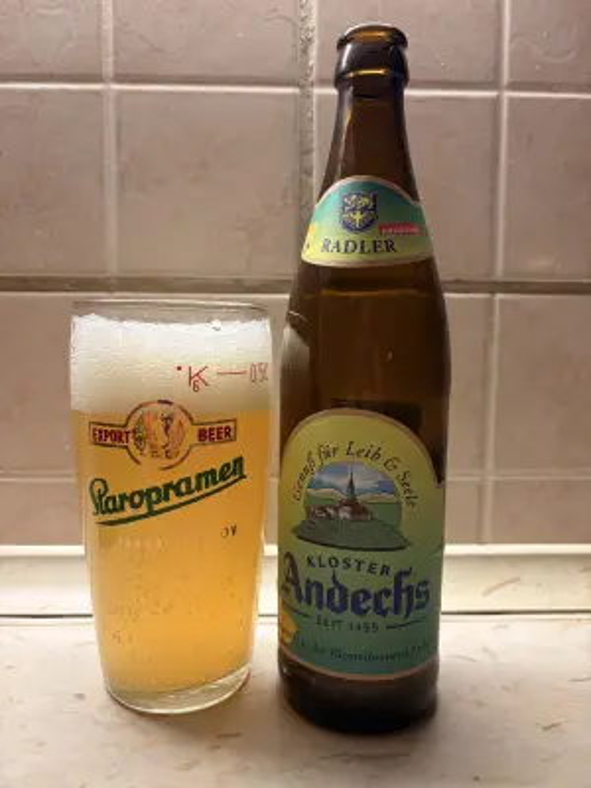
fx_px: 592
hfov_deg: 53.1
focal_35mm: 26
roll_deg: +0.0
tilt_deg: -5.2
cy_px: 394
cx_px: 296
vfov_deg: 67.3
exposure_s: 1/100
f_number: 1.6
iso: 100
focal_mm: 5.96
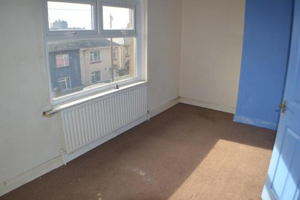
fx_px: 300
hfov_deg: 53.1
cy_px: 100
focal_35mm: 36
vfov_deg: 36.9
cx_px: 150
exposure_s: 1/125
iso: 100
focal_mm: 24
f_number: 4
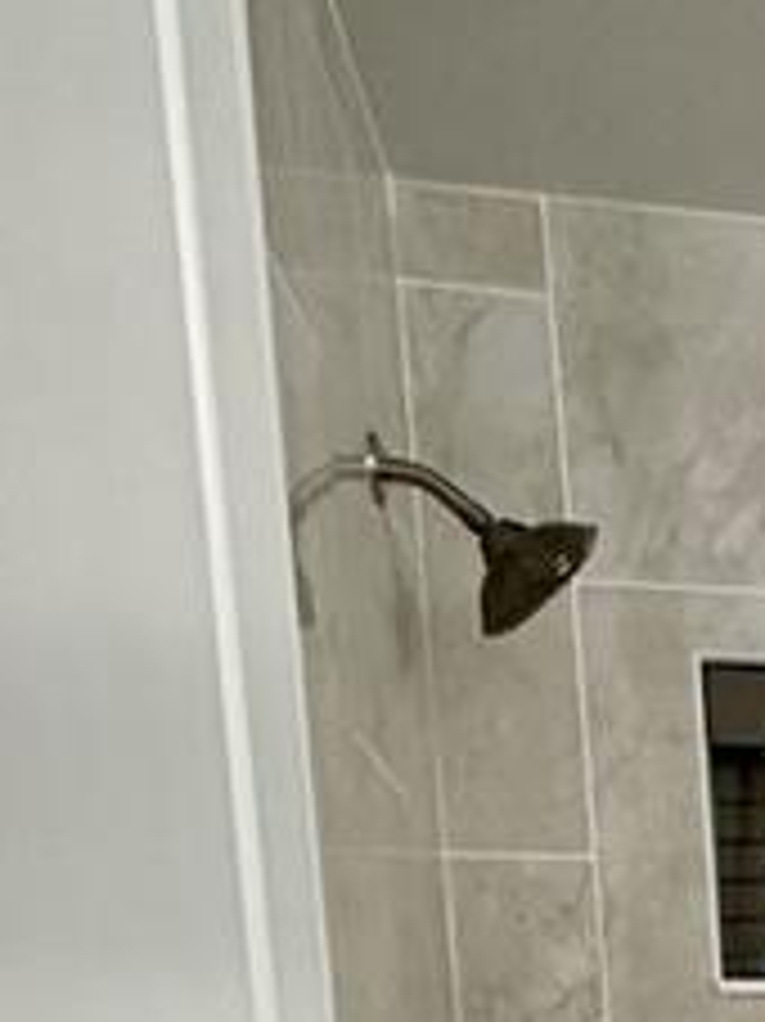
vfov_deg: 22.0
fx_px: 2183
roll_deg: +0.8
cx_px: 1413
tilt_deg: -8.1
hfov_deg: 16.4
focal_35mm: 74
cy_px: 1513
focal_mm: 2.22
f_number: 2.2
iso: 320
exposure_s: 1/120
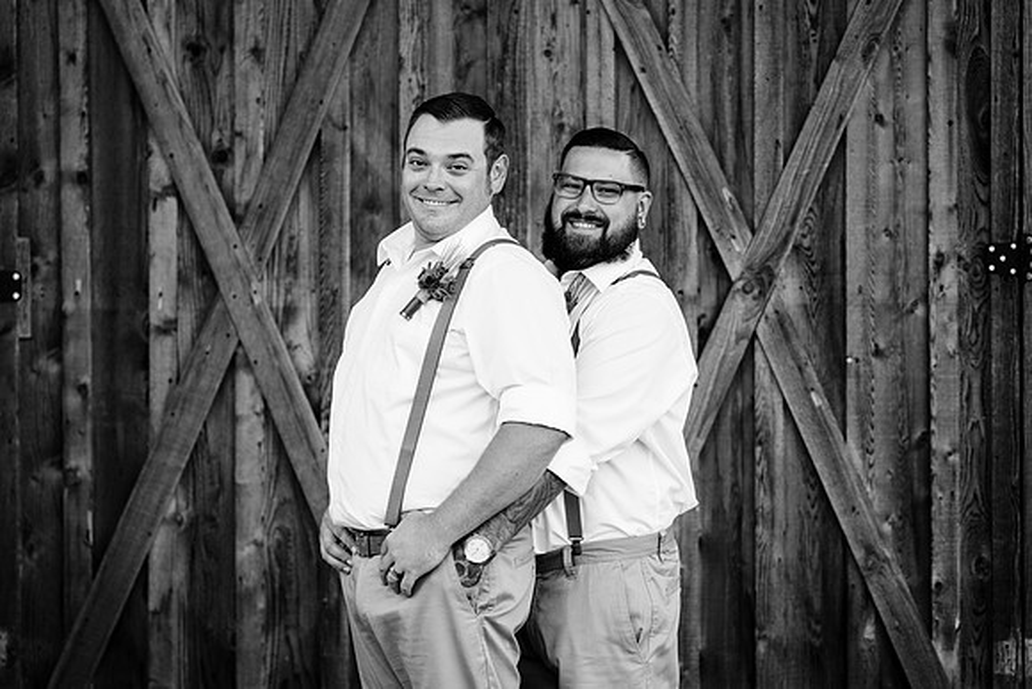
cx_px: 524
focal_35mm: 121
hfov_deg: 16.9
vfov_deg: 11.3
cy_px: 325
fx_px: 3469
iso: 125
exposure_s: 1/250
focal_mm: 114
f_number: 4
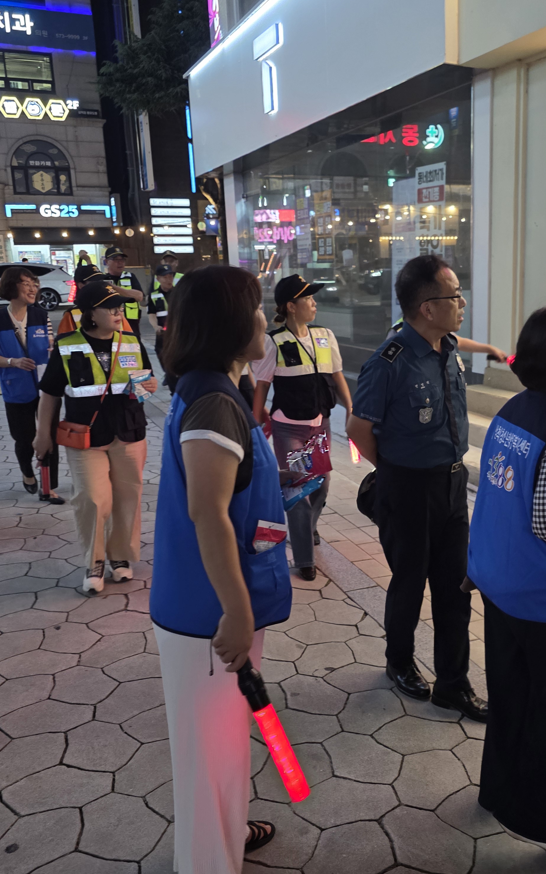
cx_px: 383
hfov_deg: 37.7
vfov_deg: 58.1
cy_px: 433
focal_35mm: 33
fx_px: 786
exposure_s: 1/120
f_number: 1.7
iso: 400
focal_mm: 6.3
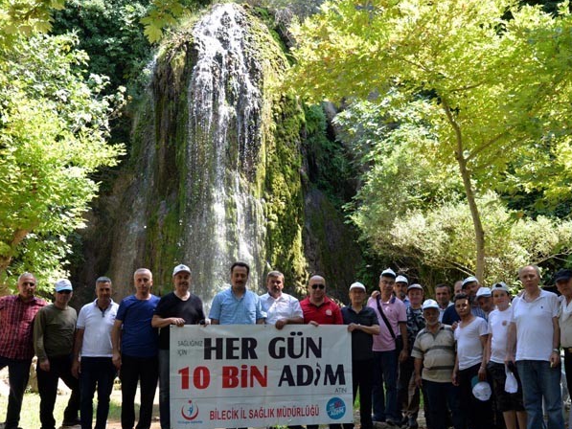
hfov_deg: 38.9
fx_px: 810
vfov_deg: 29.6
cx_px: 307
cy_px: 252
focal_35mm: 49
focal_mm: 38
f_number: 8
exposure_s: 1/250
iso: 1000
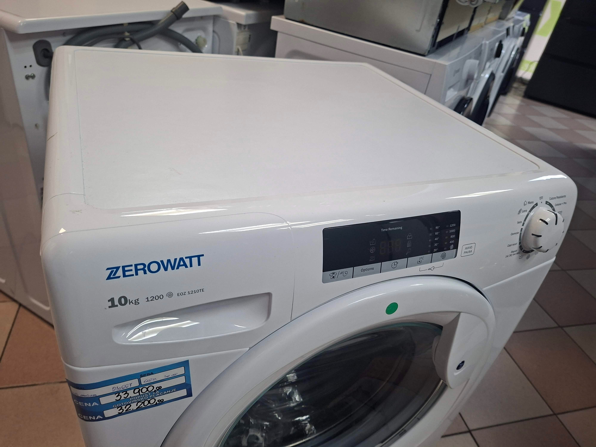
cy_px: 224
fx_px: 396
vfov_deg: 58.9
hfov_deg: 73.9
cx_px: 298
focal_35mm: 23
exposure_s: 1/100
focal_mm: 5.54
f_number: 1.8
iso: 250
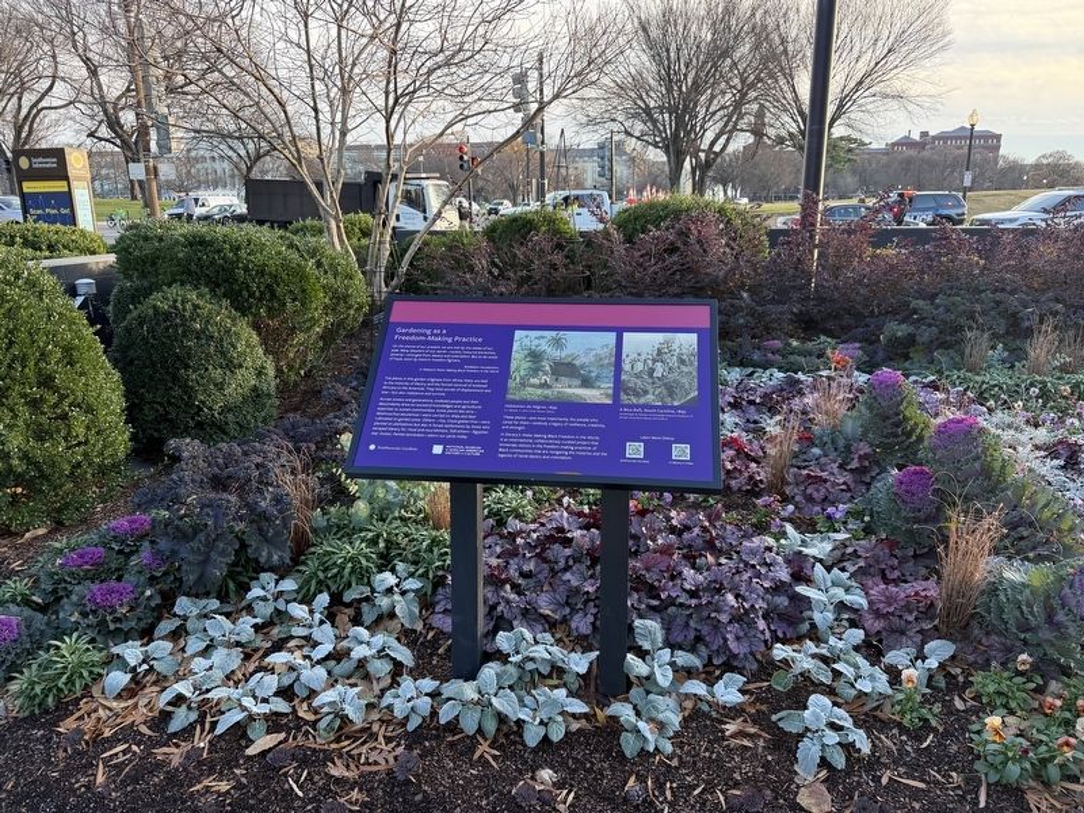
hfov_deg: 71.6
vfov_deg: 56.8
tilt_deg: -12.8
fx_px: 752
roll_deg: -1.0
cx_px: 542
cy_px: 406
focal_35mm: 24
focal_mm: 6.76
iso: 125
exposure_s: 1/243
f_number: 1.78
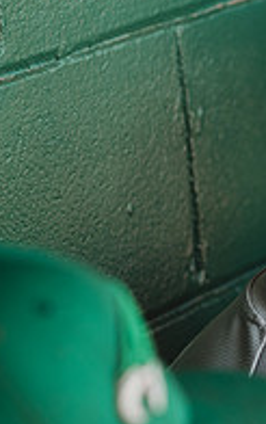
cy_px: 300
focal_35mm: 256
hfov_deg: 5.0
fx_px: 2961
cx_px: 569
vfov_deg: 8.2
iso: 200
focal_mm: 85
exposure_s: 1/250
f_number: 2.8
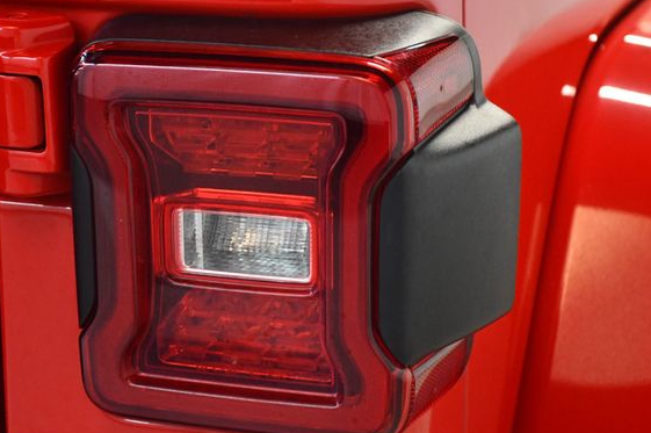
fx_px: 1608
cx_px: 299
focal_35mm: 89
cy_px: 230
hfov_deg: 22.9
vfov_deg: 15.3
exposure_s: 1/60
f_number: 4.8
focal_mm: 52
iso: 3600
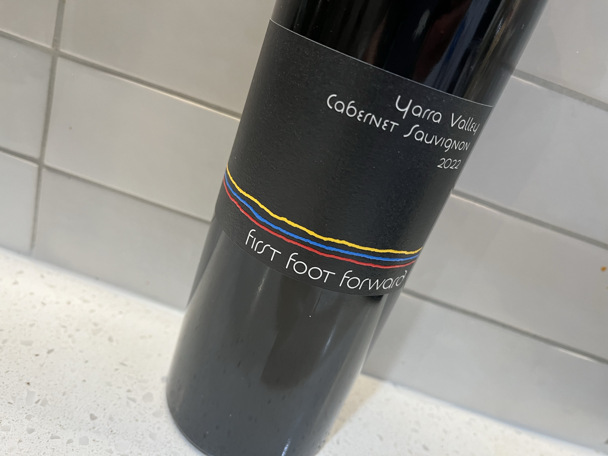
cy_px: 228
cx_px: 304
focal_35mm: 26
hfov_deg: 67.3
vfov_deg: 53.1
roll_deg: -20.9
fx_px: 457
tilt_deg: -24.2
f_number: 1.6
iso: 125
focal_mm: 5.1
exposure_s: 1/50
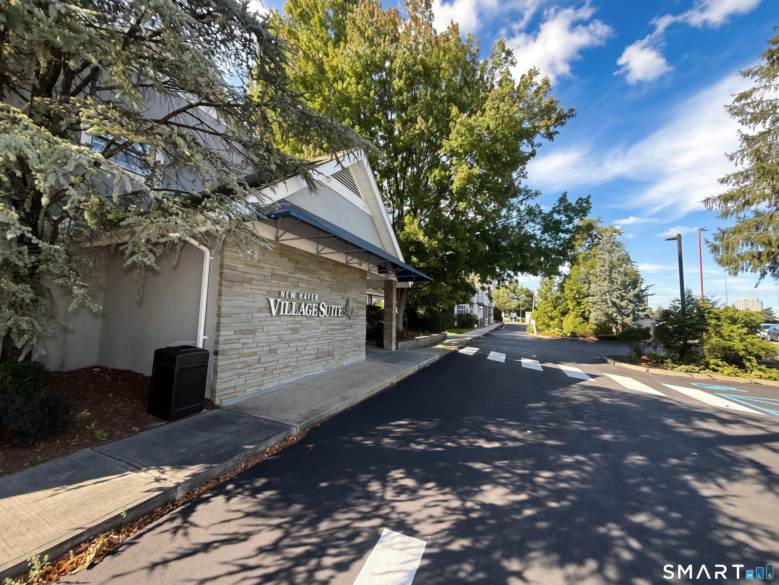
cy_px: 292
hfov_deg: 102.1
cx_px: 390
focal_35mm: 14
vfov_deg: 85.7
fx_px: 315
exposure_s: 1/313
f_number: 2.2
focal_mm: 2.22
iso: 64
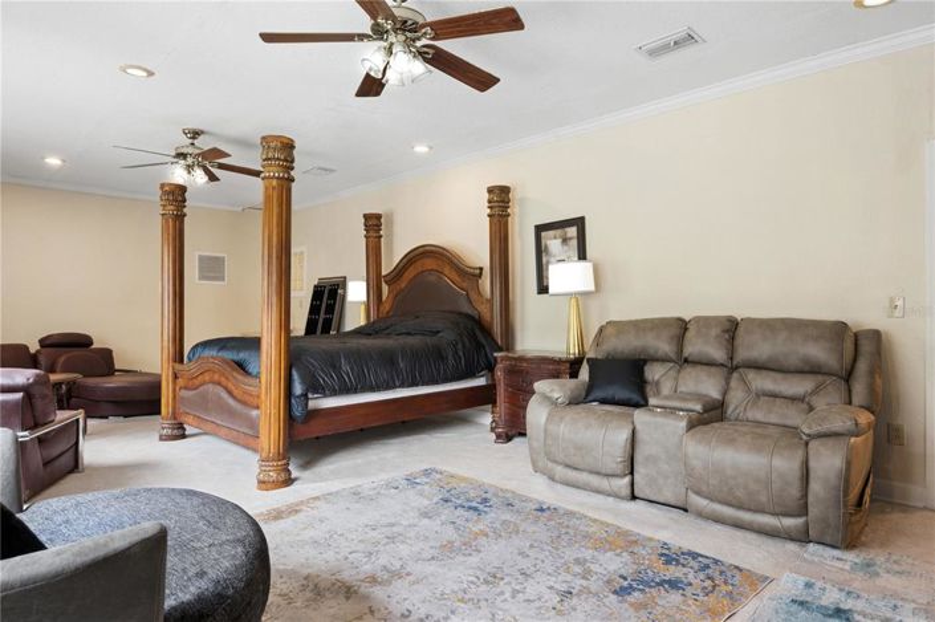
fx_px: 545
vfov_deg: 59.4
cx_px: 468
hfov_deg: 81.2
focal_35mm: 21
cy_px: 311
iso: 200
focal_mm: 21
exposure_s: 1/1.25
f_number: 9
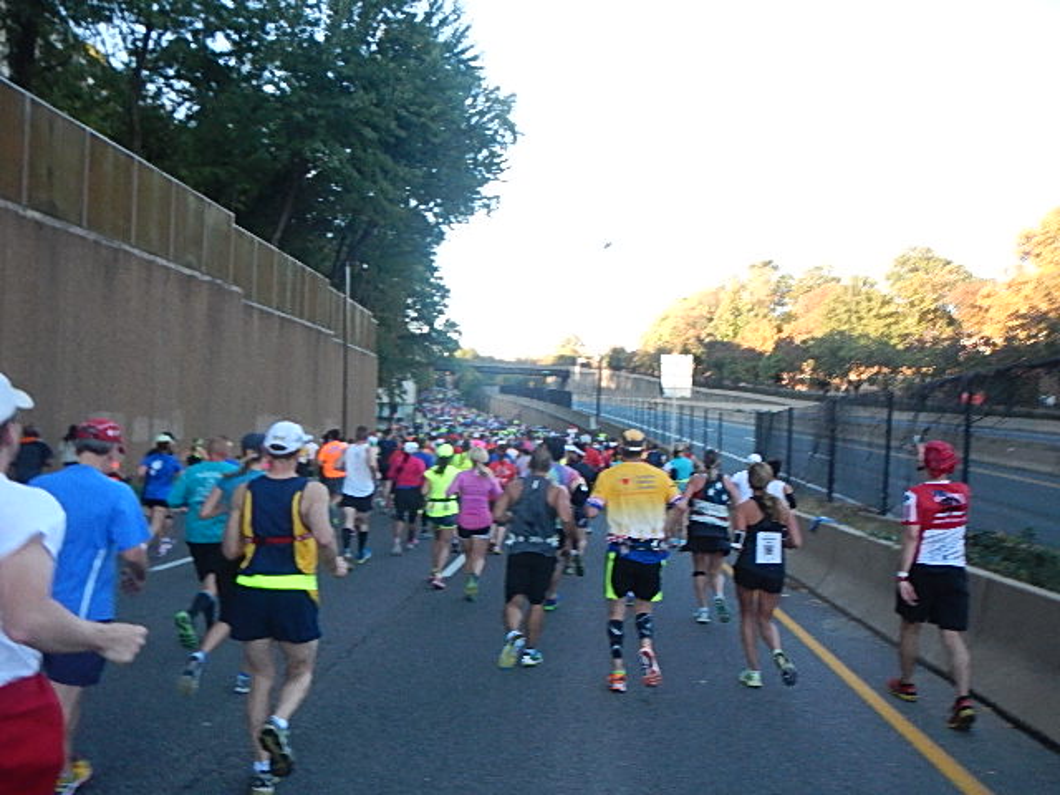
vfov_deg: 49.7
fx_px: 857
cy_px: 398
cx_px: 530
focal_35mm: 28
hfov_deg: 63.4
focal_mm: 5
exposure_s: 1/250
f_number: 3.9
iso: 400
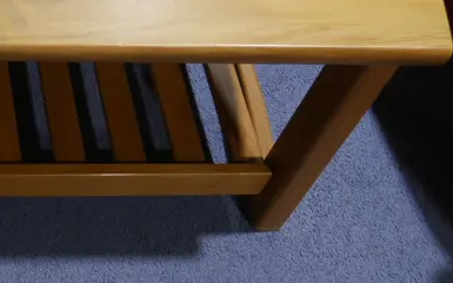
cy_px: 85
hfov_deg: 23.8
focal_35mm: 79
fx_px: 975
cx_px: -96
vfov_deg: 16.4
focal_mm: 14
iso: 250
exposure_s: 1/60
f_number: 3.5
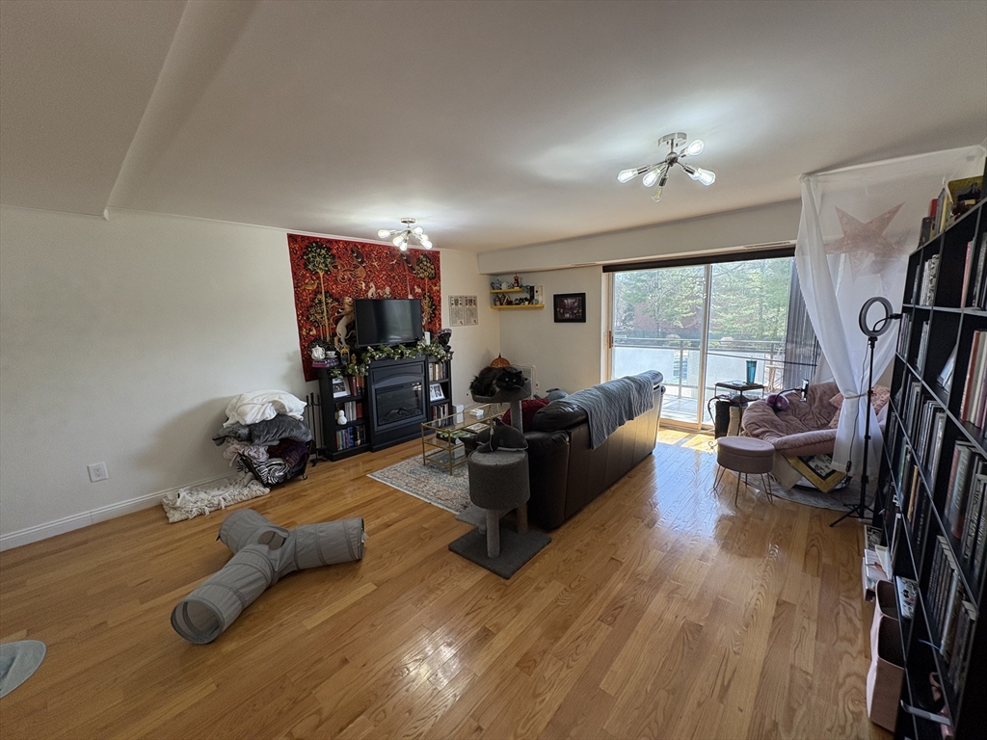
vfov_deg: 85.7
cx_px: 494
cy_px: 370
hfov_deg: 102.1
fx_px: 399
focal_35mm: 14
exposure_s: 1/120
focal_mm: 2.22
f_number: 2.2
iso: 125
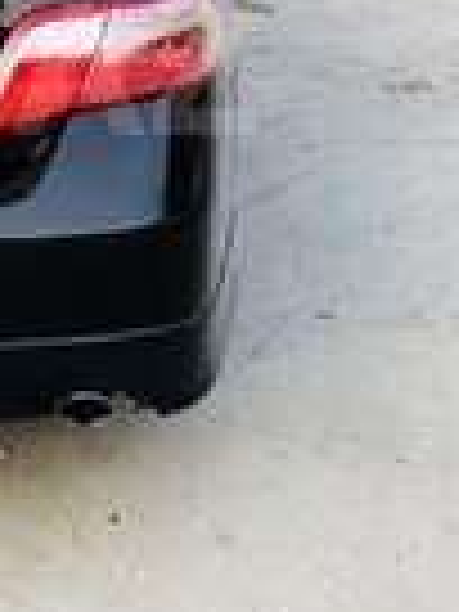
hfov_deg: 13.7
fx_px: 1803
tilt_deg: -14.1
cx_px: -207
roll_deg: -1.9
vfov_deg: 18.9
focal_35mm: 102
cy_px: 68
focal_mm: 4
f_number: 1.8
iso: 32
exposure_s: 1/100
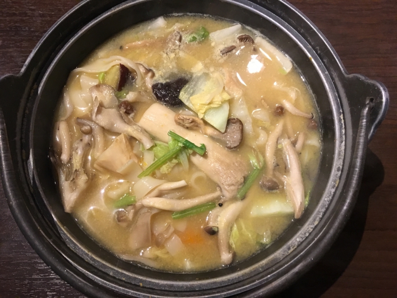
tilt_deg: -74.2
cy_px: 149
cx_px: 198
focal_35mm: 29
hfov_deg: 61.7
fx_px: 333
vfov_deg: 48.2
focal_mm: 4.15
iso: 200
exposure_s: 1/30
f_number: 2.2
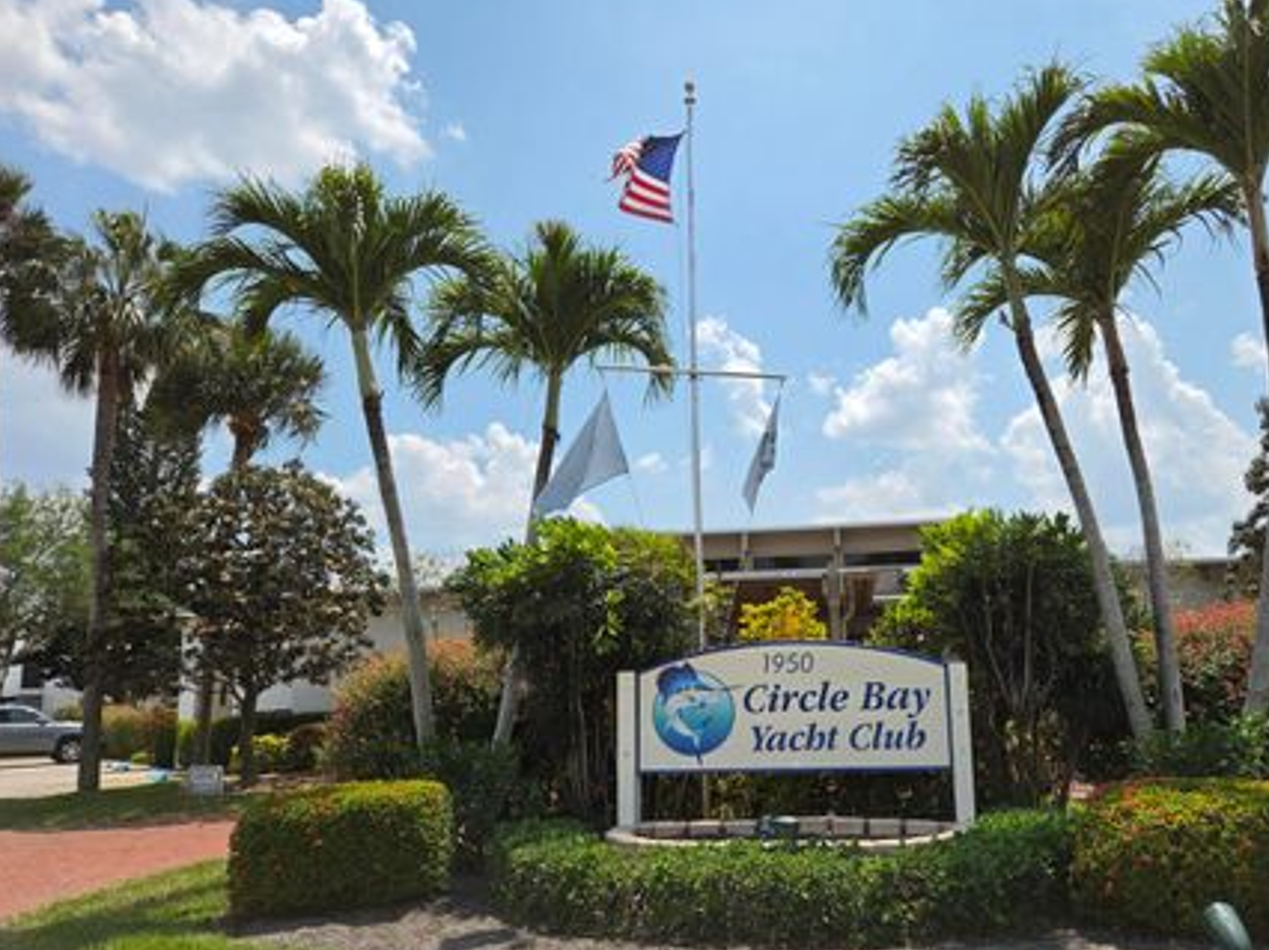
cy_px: 532
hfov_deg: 65.0
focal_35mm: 27
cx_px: 733
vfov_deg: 51.2
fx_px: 989
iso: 80
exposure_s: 1/6409
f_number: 1.8
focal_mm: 5.4
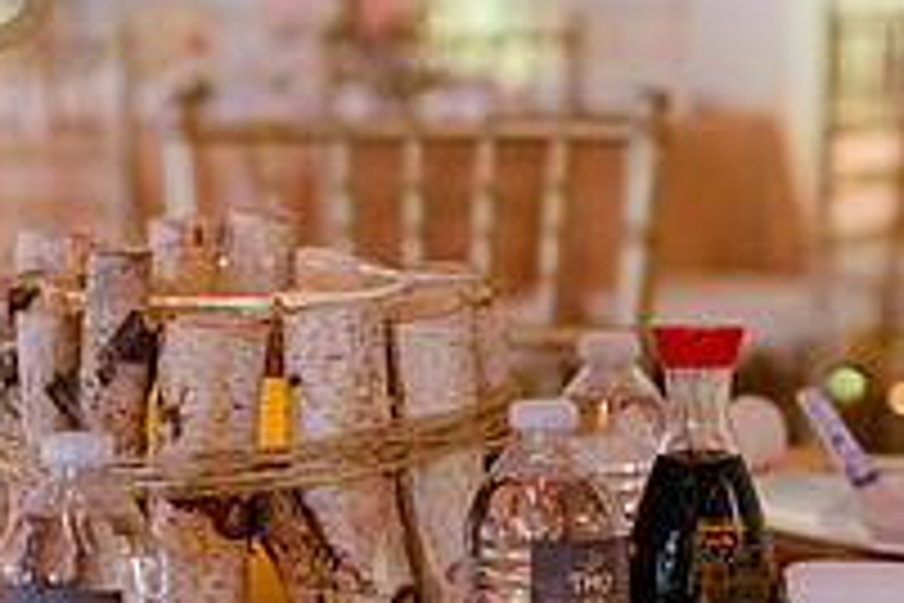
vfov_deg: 10.4
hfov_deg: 15.6
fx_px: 3289
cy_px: 137
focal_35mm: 131
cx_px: 214
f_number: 2.8
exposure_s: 1/160
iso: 1600
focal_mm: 45
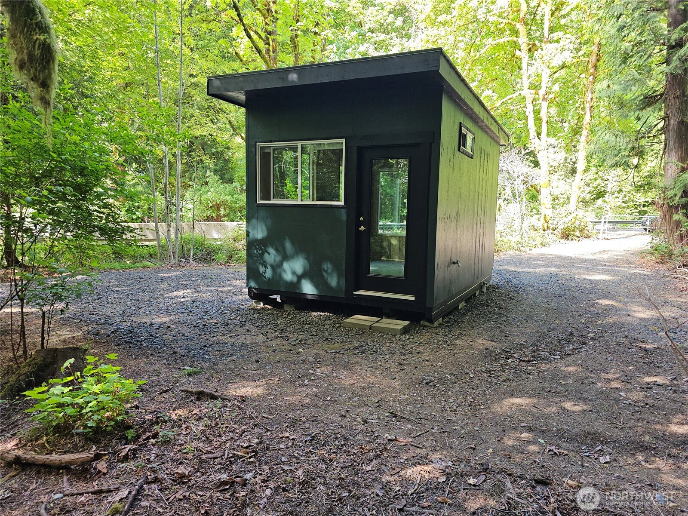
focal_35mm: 23
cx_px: 344
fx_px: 457
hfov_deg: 73.9
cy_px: 258
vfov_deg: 58.9
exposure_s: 1/207
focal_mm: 6.3
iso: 100
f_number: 1.7
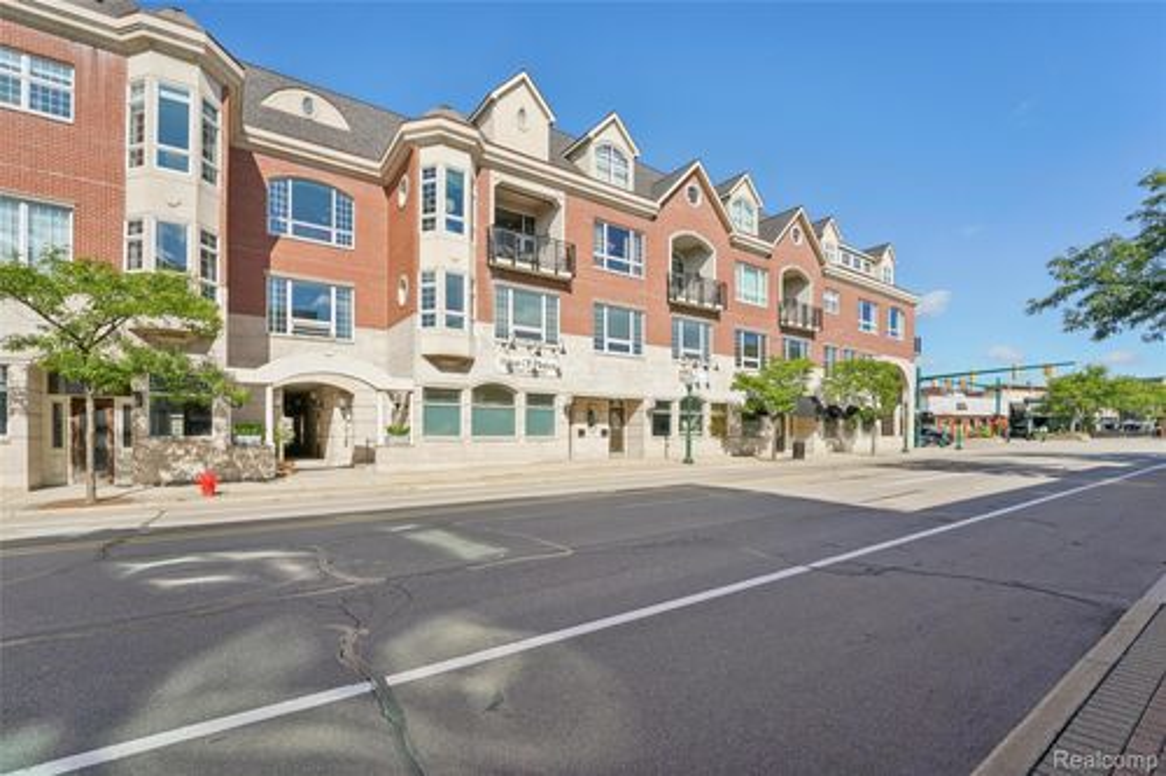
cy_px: 388
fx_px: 489
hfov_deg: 100.0
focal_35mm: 15
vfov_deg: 76.9
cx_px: 583
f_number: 8
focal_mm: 15.1
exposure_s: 1/250
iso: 100
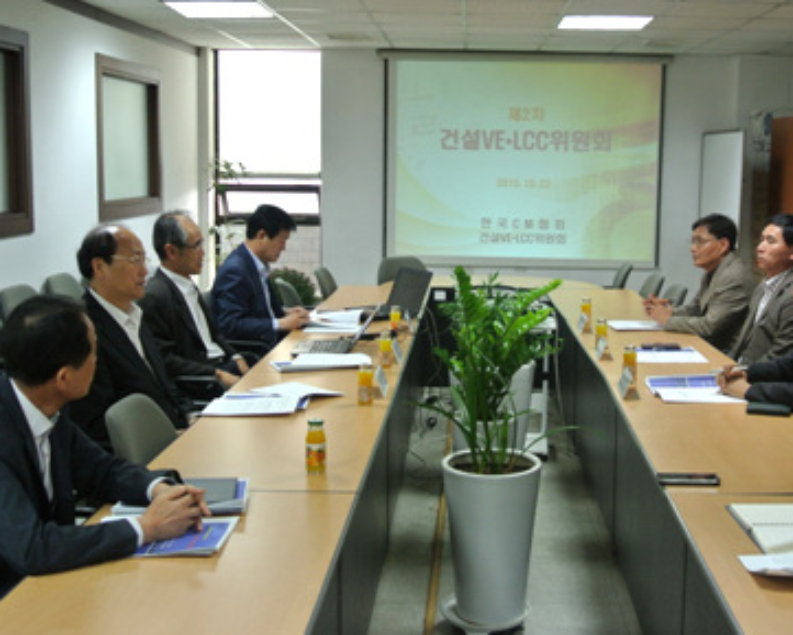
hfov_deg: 40.1
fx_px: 1080
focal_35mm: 46
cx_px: 488
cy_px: 310
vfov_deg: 32.8
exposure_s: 1/100
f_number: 3.8
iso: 400
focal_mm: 12.7
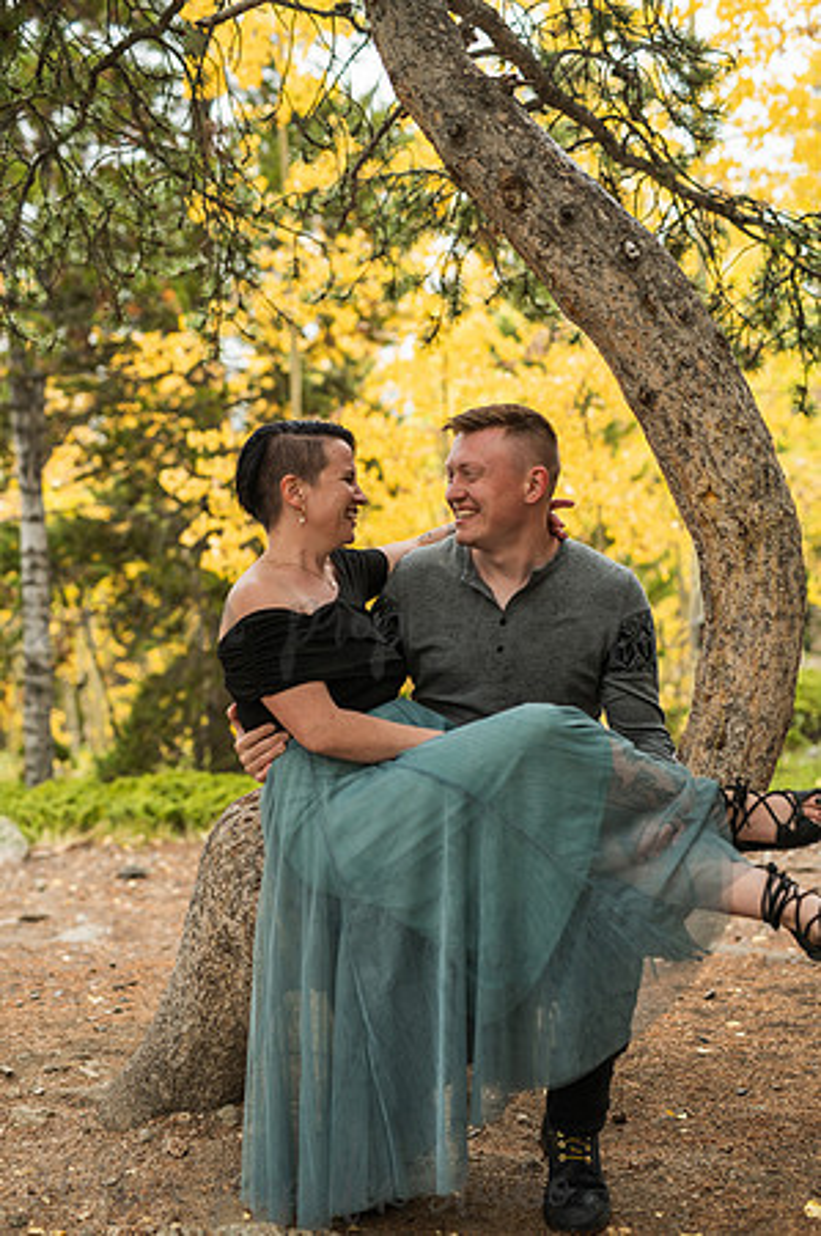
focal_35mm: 50
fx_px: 1714
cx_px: 410
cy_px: 618
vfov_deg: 39.6
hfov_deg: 26.9
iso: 500
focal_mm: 50
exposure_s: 1/200
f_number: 2.5
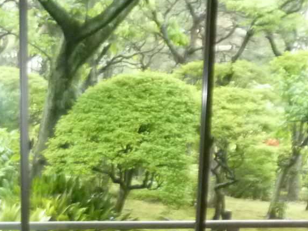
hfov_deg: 21.6
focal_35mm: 89
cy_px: 346
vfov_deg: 15.3
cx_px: 48
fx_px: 792
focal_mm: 4.1
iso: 400
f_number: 3.3
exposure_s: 1/30
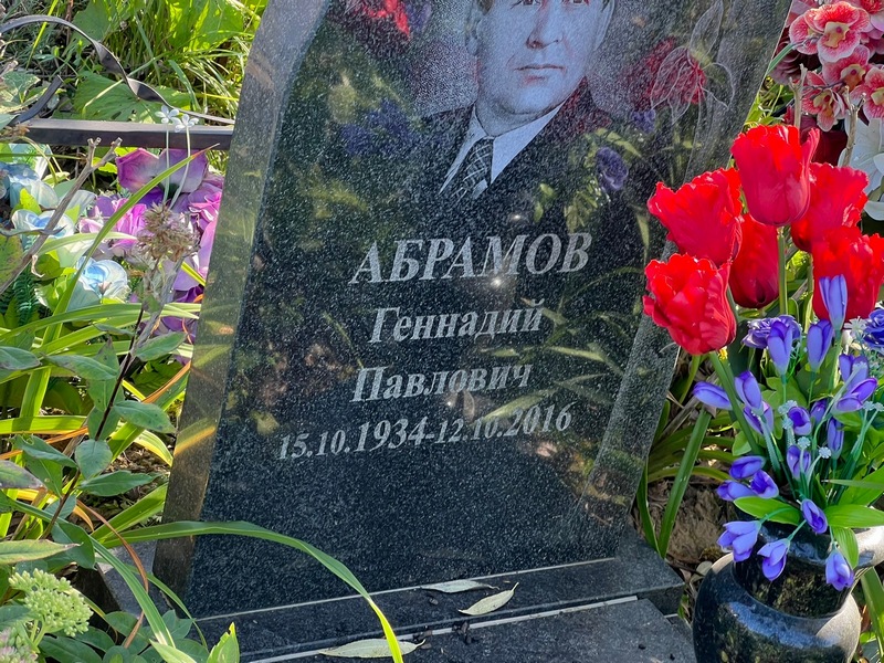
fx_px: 1966
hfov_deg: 25.3
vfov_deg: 19.1
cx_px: 442
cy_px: 332
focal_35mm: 77
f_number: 2.8
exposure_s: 1/99
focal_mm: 9
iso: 40
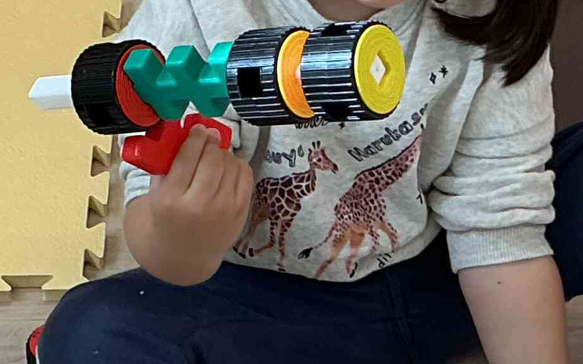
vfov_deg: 9.7
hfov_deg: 15.5
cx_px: 304
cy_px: 176
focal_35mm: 135
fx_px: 2145
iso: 20
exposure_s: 1/120
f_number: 1.8
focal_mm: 3
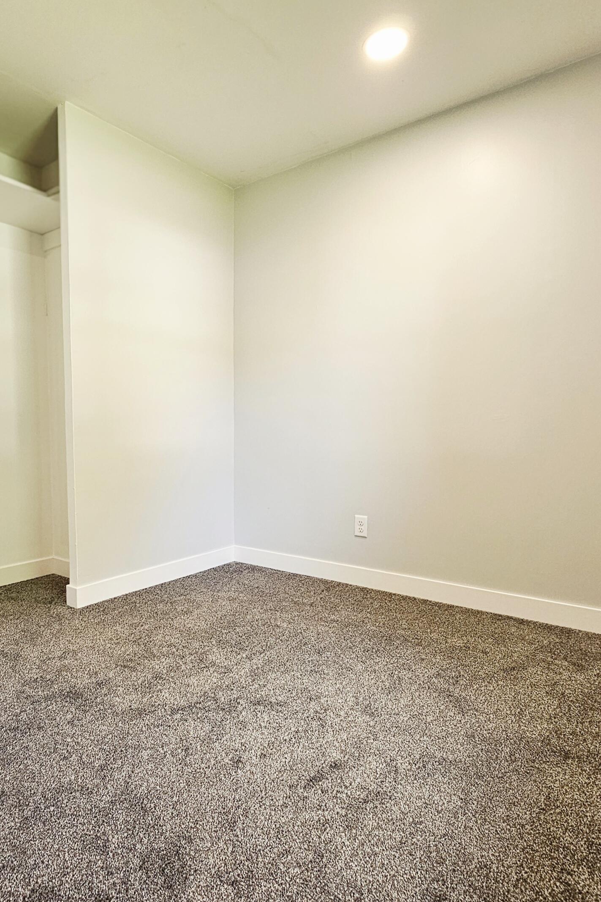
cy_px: 475
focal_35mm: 19
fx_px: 476
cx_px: 154
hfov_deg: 61.1
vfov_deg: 86.8
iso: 200
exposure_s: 1/60.2
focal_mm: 2.2
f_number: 2.2
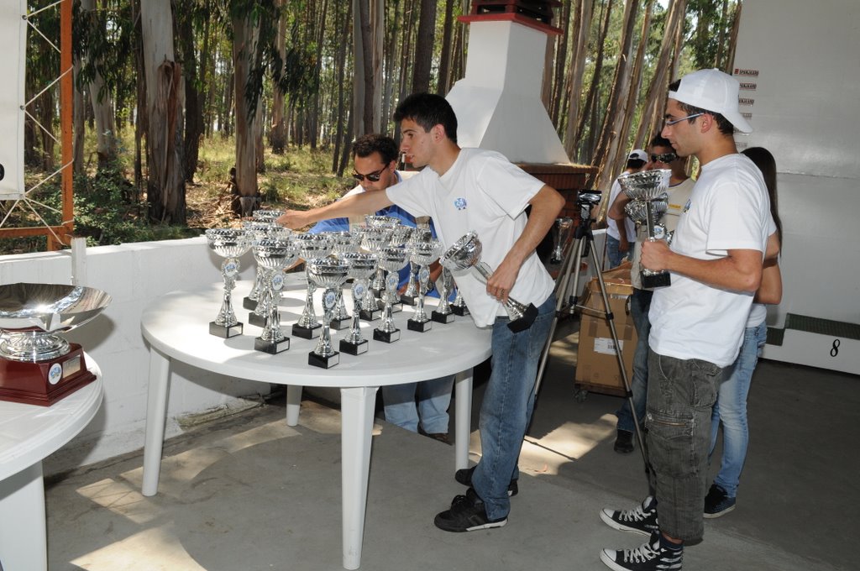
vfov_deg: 45.6
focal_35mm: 28
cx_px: 430
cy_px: 286
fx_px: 680
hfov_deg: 64.6
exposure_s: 1/200
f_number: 8
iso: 400
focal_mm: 19
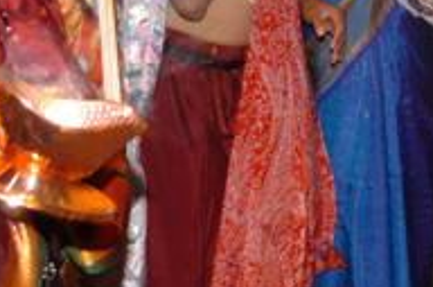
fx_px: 1236
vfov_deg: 12.7
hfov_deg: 19.8
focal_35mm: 103
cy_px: -121
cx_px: 144
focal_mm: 22
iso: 400
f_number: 3.5
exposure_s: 1/30
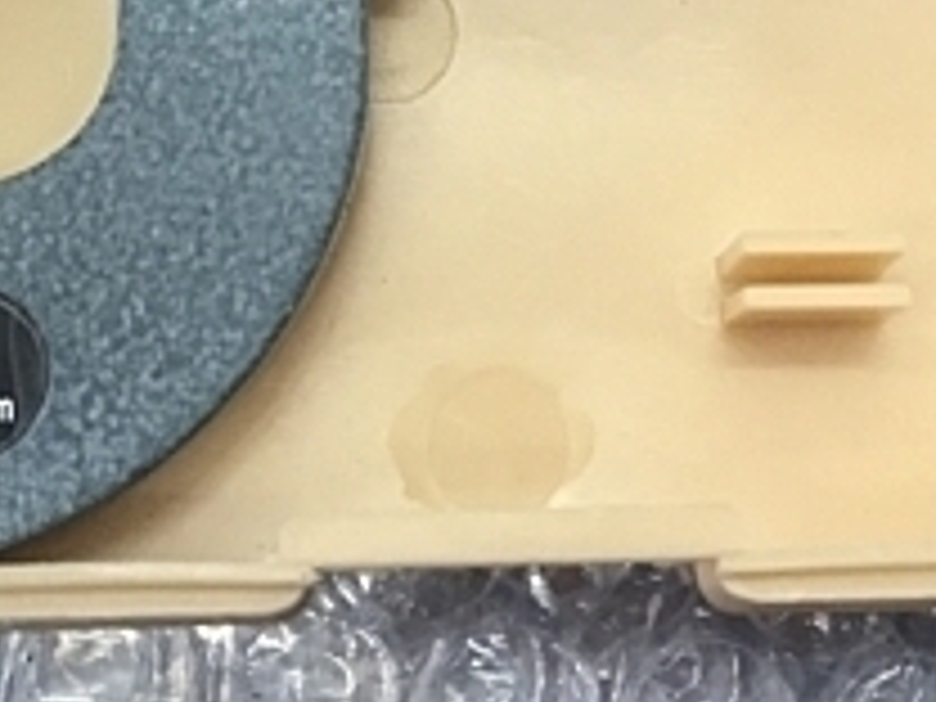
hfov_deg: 22.8
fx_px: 2325
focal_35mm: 86
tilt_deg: -84.2
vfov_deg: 16.7
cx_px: 432
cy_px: -50
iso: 40
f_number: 1.8
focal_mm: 3.99
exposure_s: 1/24
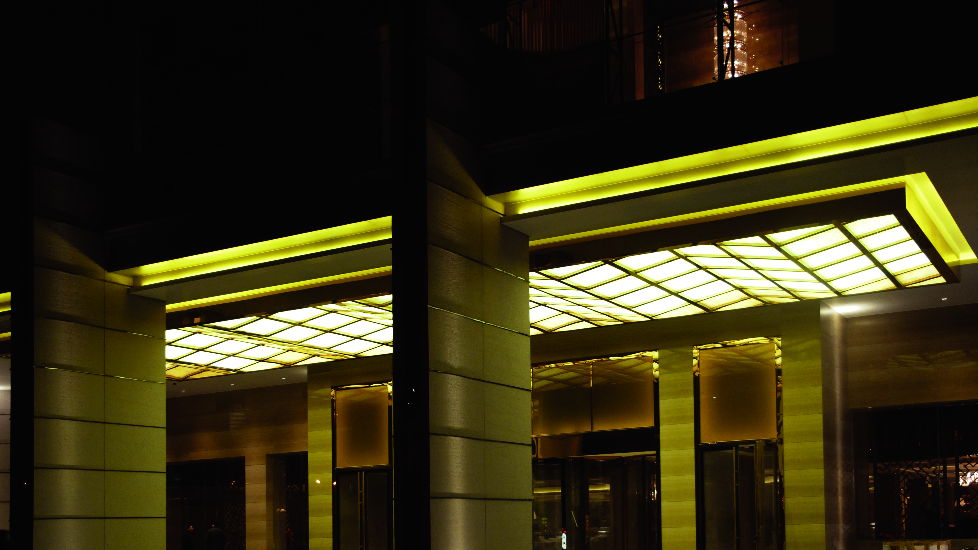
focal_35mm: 40
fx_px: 1025
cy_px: 310
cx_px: 484
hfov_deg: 51.0
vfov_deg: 30.0
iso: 1100
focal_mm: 25
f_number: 4
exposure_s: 1/30
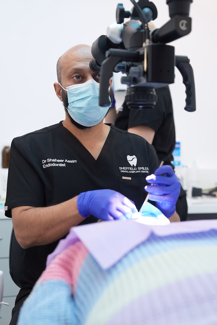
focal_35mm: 59
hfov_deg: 23.0
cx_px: 108
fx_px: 533
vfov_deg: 33.9
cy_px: 162
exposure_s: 1/100
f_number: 2.8
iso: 160
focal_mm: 59
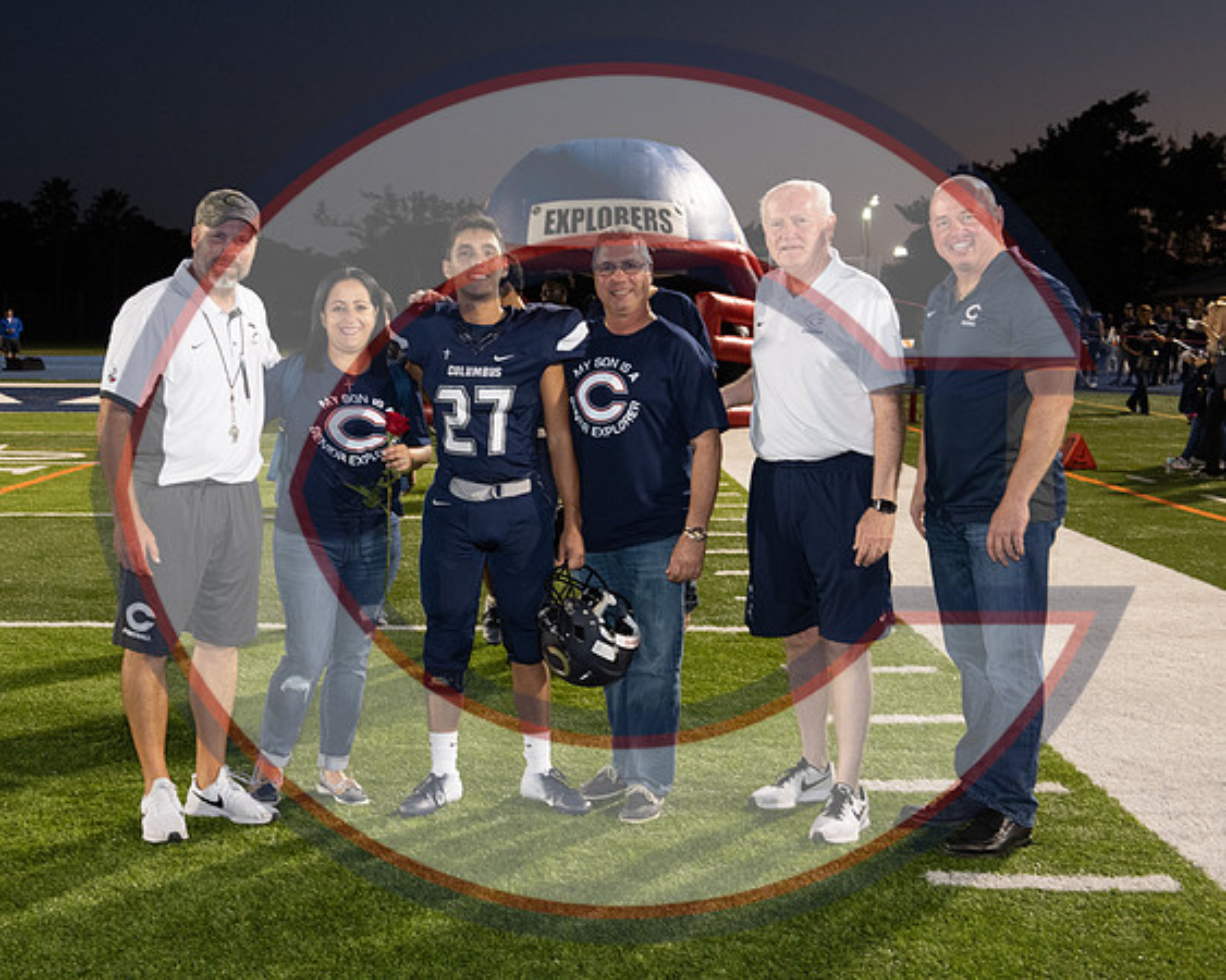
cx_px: 506
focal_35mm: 50
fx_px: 1797
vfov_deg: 30.5
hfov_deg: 37.6
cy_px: 490
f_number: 7.1
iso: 1400
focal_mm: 44
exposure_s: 1/60
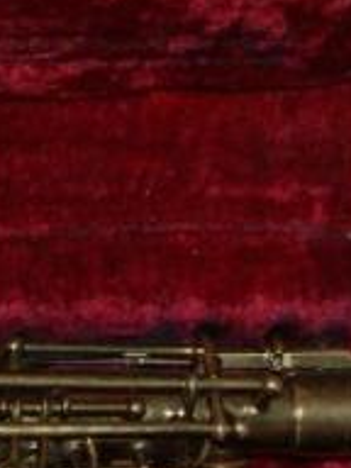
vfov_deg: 6.6
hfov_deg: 4.8
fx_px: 4056
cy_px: 406
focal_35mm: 300
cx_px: -458
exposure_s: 1/80
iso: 400
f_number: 5.6
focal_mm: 50
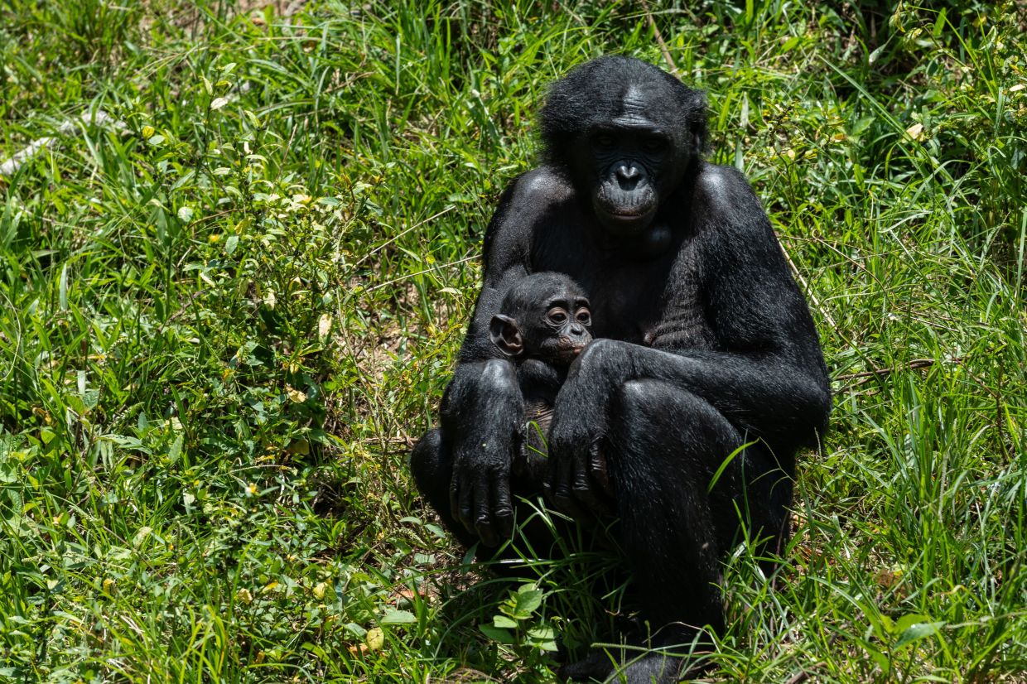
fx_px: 8556
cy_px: 342
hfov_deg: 6.9
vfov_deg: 4.6
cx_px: 514
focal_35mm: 300
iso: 500
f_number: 6.3
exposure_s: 1/500
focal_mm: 200
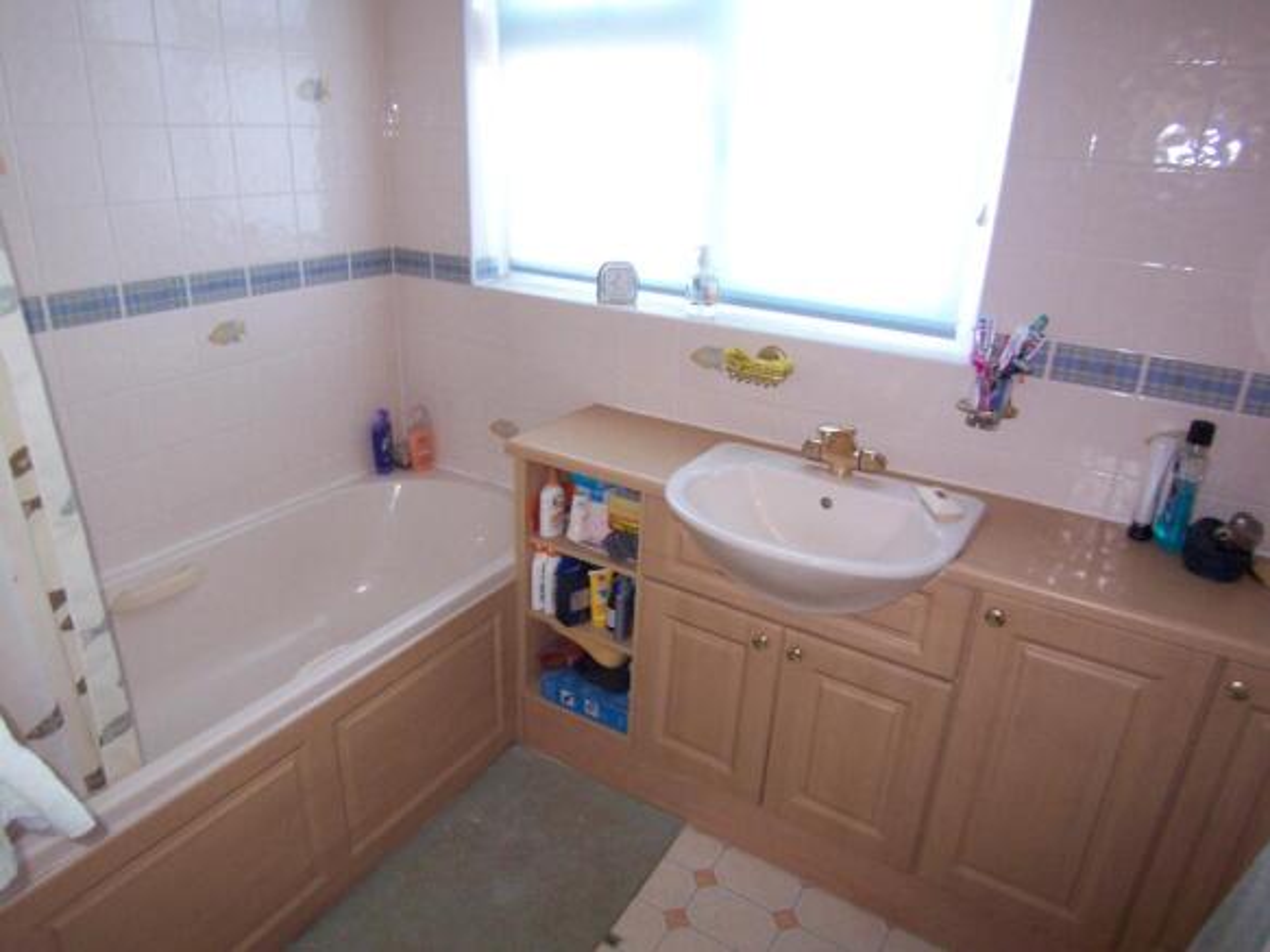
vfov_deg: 58.9
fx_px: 844
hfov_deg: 73.9
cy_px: 476
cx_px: 635
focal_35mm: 23
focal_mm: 3.8
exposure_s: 1/30
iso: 200
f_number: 2.8
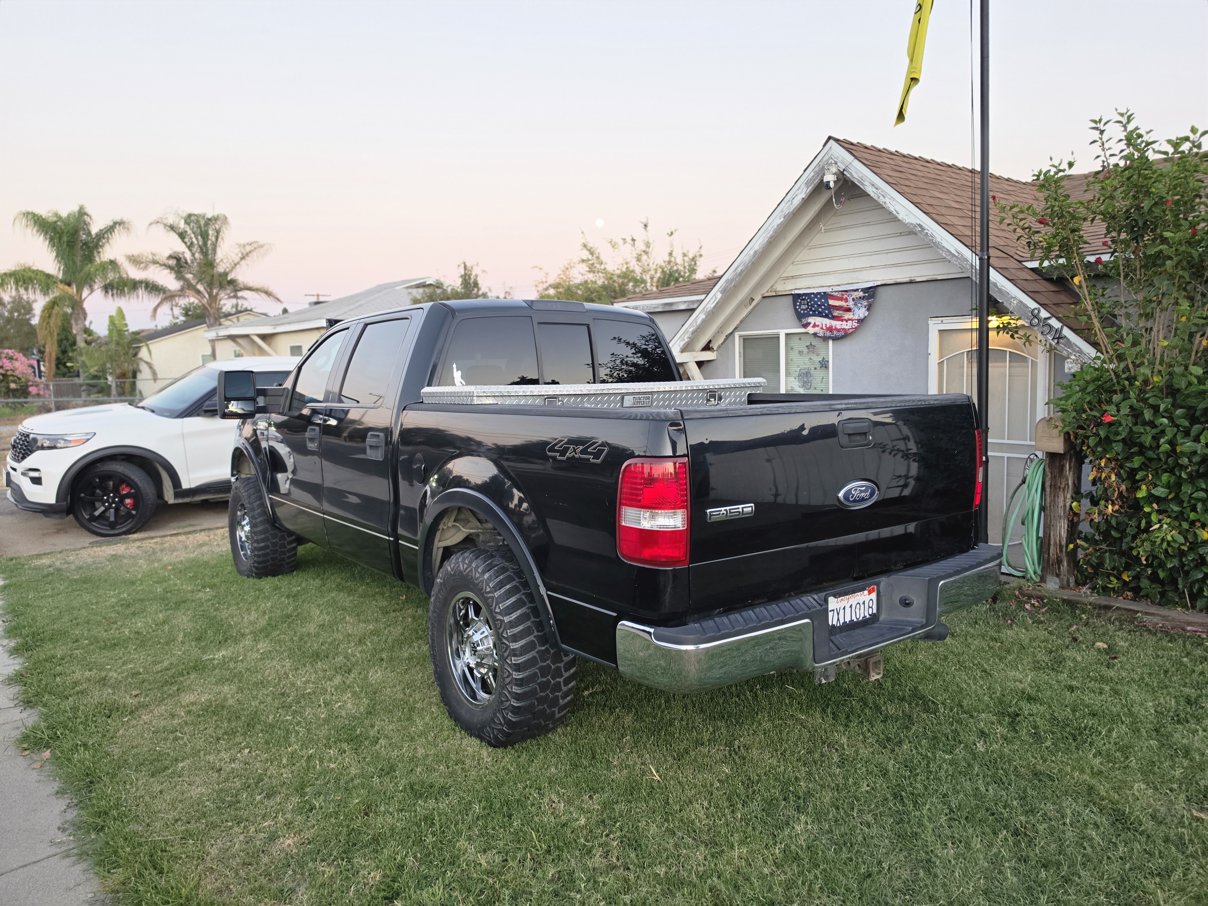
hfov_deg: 73.9
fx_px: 803
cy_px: 453
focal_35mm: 23
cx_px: 604
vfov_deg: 58.9
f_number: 1.4
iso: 125
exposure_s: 1/180
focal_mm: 6.5
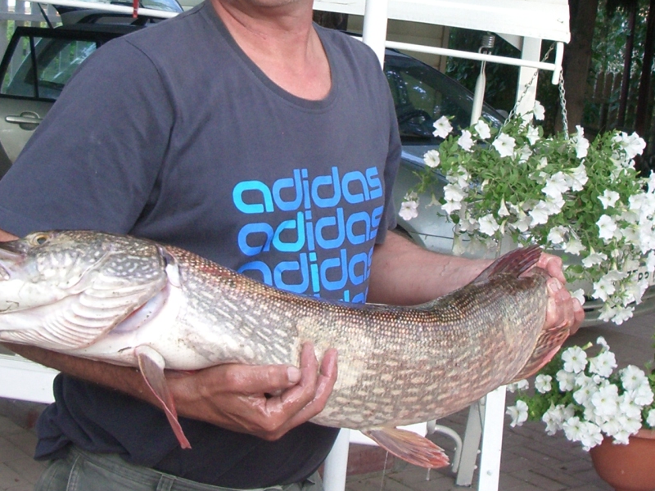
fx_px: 1325
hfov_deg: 27.8
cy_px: 74
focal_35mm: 70
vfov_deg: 20.7
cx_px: 309
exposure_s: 1/125
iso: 100
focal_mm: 5.8
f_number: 2.6
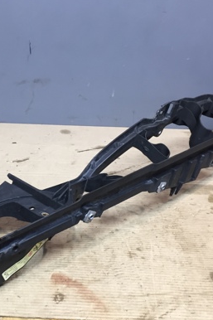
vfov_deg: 39.5
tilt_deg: -29.8
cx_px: 42
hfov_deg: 26.5
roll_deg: -1.8
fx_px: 444
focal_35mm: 50
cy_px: 190
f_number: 2.2
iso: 80
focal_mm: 4.15
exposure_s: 1/33
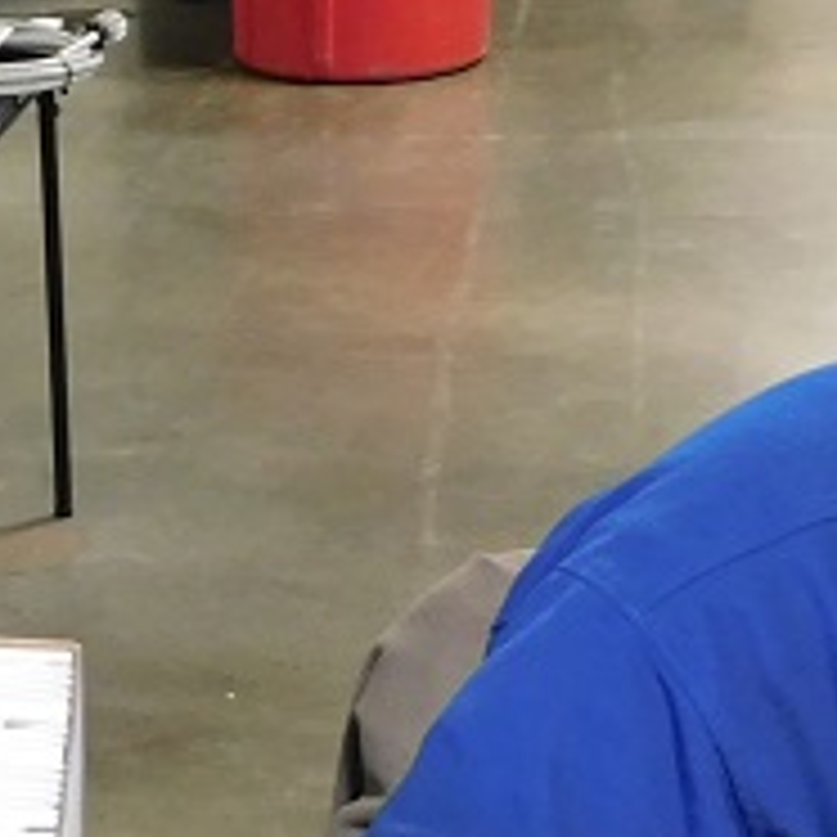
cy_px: 320
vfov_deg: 17.2
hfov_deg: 14.4
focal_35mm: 101
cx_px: -832
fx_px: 2763
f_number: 3
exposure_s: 1/30
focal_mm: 4
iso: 280
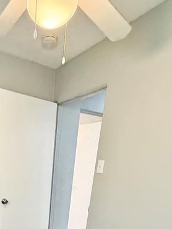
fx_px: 192
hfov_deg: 45.8
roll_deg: -4.9
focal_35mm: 29
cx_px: 35
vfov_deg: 50.4
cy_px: 227
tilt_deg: -17.9
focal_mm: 2.22
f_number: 2.2
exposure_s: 1/67
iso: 320
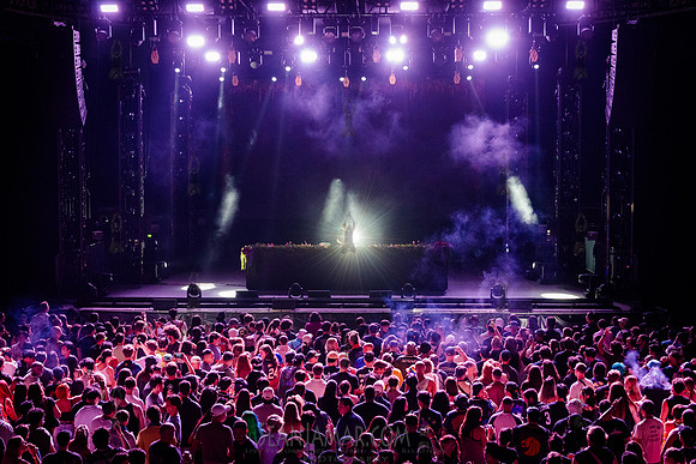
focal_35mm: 54
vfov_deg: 25.2
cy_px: 232
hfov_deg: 37.1
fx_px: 1038
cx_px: 348
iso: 6400
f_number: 4
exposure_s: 1/400
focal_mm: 52
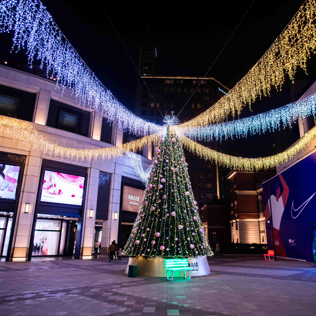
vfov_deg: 60.9
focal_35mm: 26
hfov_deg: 60.7
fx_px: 269
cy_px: 158
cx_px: 178
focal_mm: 20
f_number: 3.2
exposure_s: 1/80
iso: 500
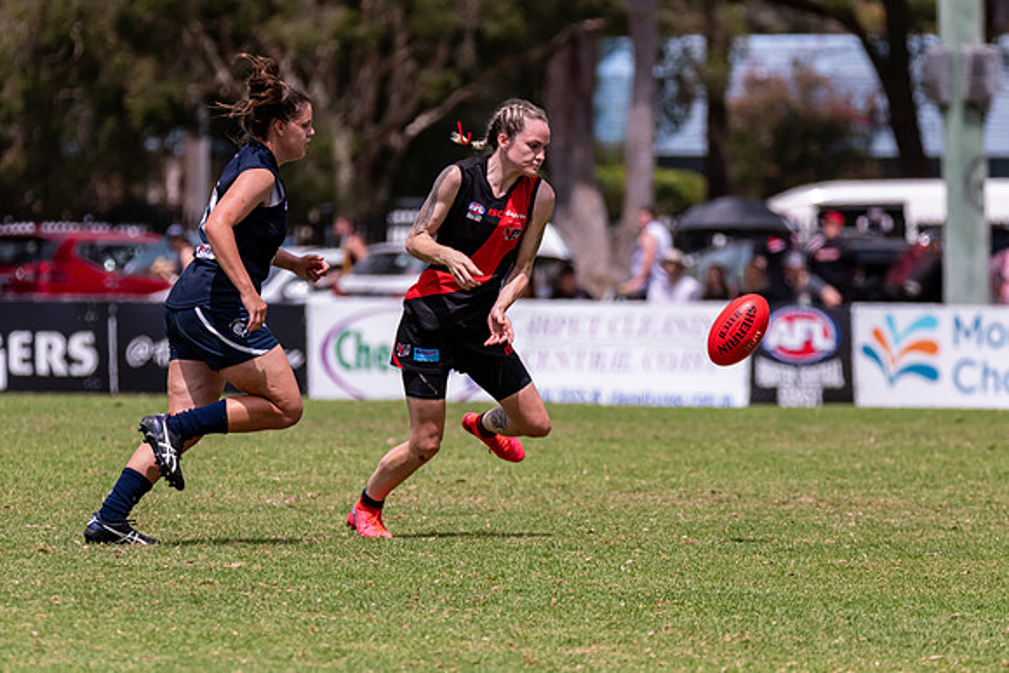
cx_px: 484
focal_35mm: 395
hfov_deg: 5.2
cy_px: 293
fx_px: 11071
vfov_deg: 3.5
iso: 800
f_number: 6.3
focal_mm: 320
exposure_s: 1/5000
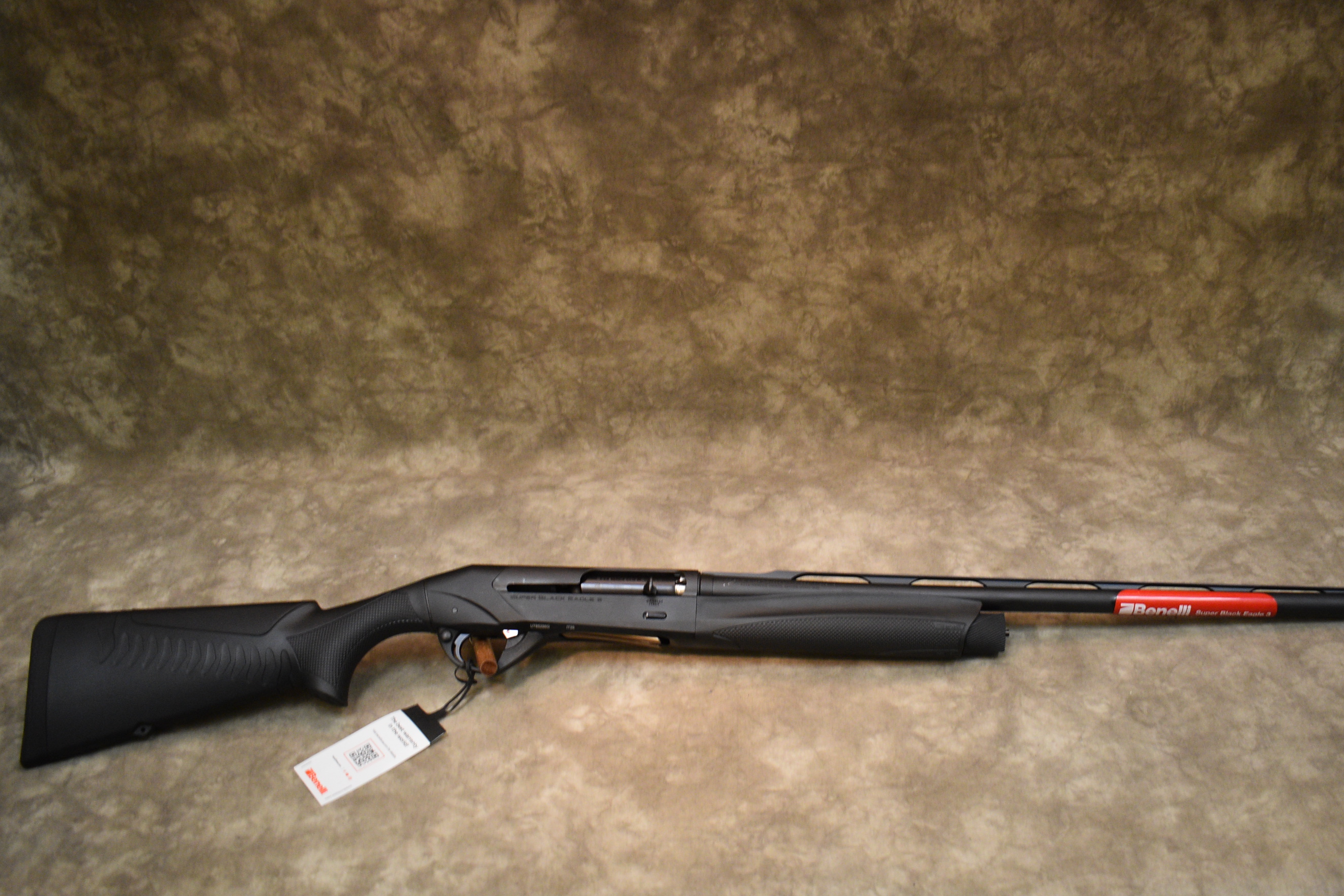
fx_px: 1269
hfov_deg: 55.7
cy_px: 483
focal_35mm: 34
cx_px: 752
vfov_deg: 38.9
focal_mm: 20
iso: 1250
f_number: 3.8
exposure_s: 1/125
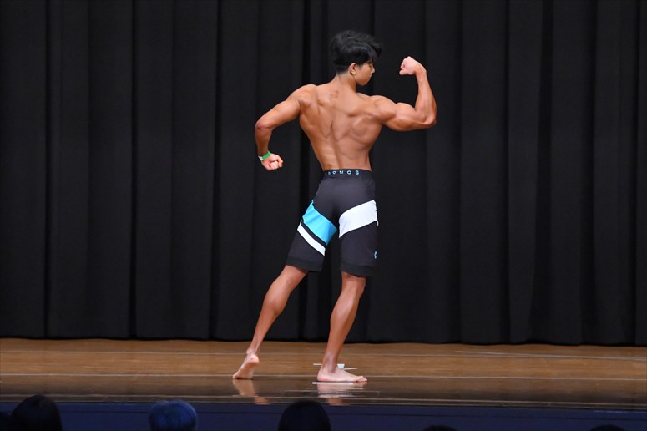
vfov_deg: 6.8
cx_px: 324
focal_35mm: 202
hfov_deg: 10.2
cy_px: 216
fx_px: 3629
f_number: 5.6
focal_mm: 135
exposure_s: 1/400
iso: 8000
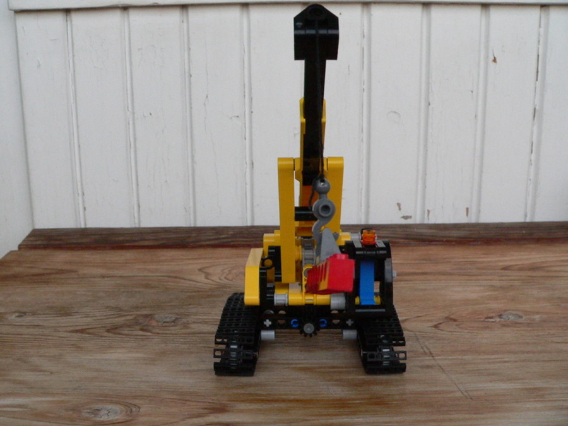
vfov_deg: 39.7
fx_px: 591
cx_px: 284
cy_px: 213
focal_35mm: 36
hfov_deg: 51.4
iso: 400
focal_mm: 6
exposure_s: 1/125
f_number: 4
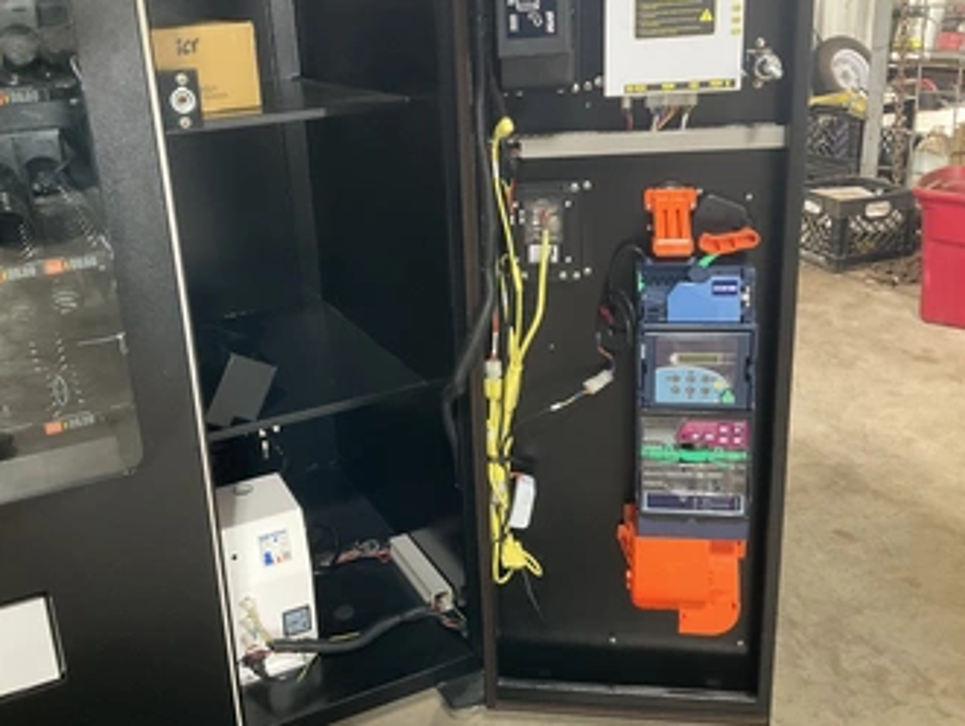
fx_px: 977
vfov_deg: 40.6
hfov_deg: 52.3
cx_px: 399
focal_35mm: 35
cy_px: 300
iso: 320
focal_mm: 3
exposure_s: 1/42
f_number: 1.8
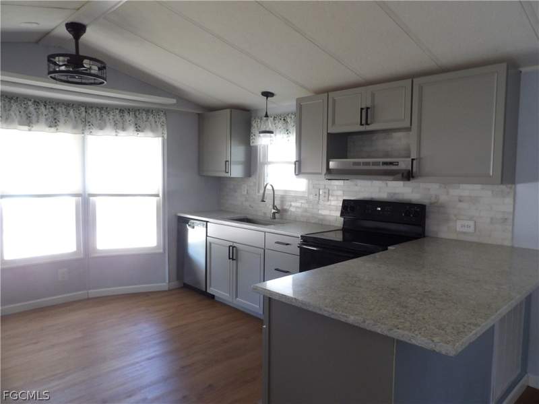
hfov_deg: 71.6
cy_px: 202
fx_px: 374
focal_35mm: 24
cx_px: 270
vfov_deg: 56.8
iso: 200
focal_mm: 4.3
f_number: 3.2
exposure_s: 1/32
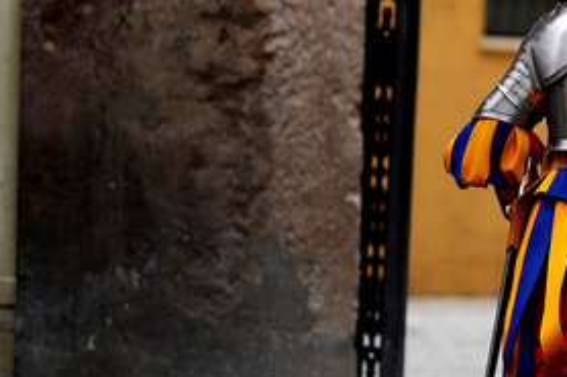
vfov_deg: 2.8
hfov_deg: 4.1
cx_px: 993
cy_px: 37
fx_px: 7839
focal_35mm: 498
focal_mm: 135
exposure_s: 1/1600
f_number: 1.8
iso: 160
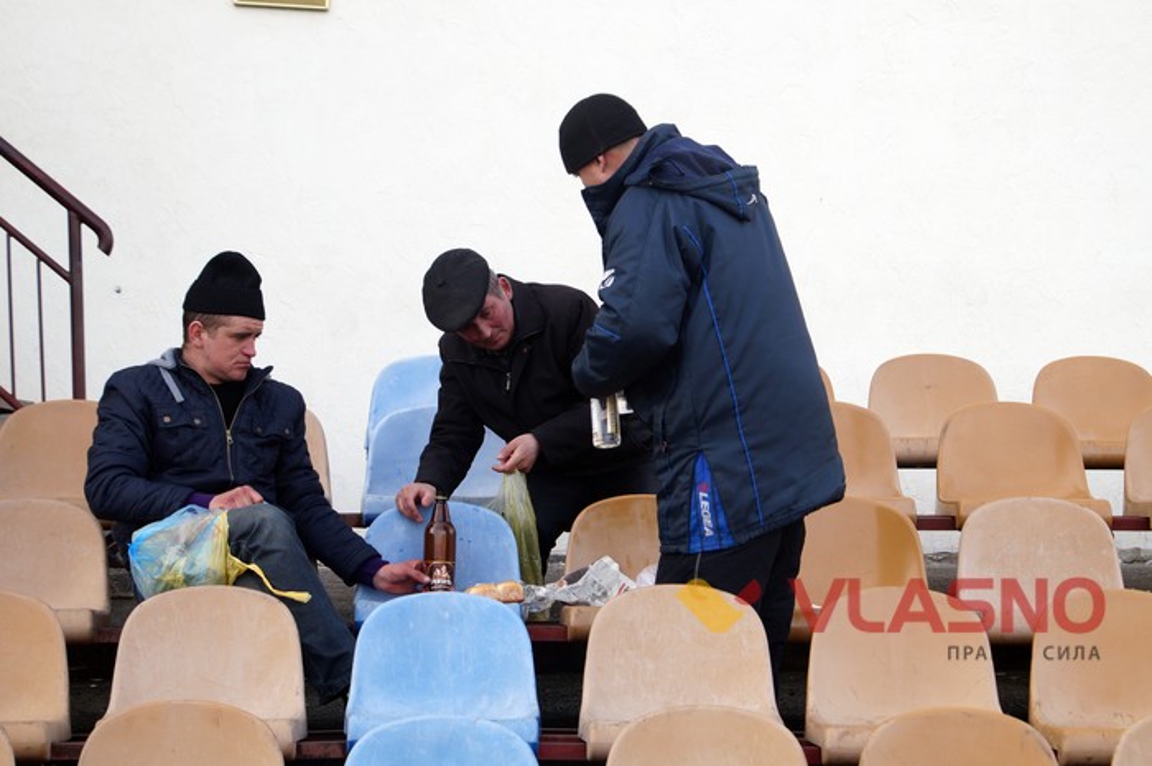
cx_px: 576
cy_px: 383
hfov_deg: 24.6
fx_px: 2637
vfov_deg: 16.5
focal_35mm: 82
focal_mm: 55
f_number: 5.6
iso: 160
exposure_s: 1/100
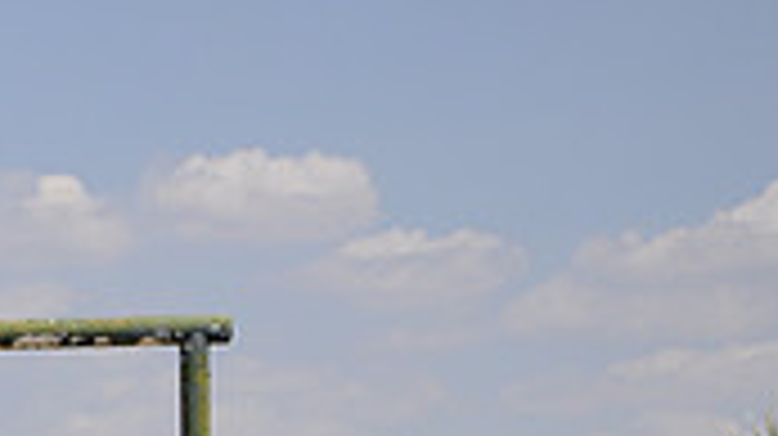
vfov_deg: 5.4
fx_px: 4556
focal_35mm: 221
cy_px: 825
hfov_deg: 9.5
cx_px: -319
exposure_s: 1/250
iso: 200
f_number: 8
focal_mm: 42
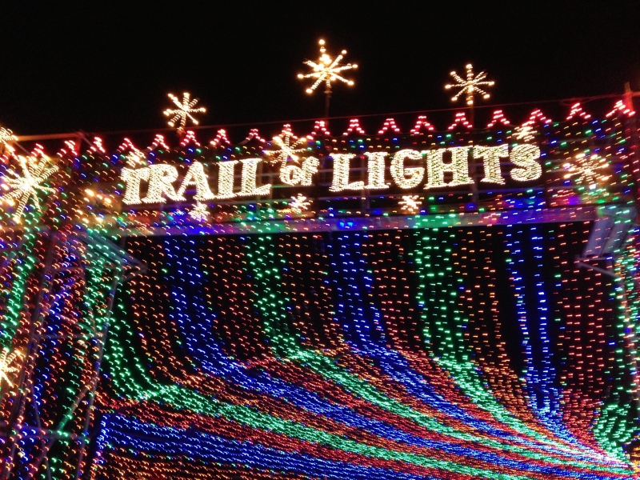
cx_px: 320
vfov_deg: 42.9
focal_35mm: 33
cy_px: 240
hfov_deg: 55.4
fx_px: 610
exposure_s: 1/15
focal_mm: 4.13
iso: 500
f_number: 2.4
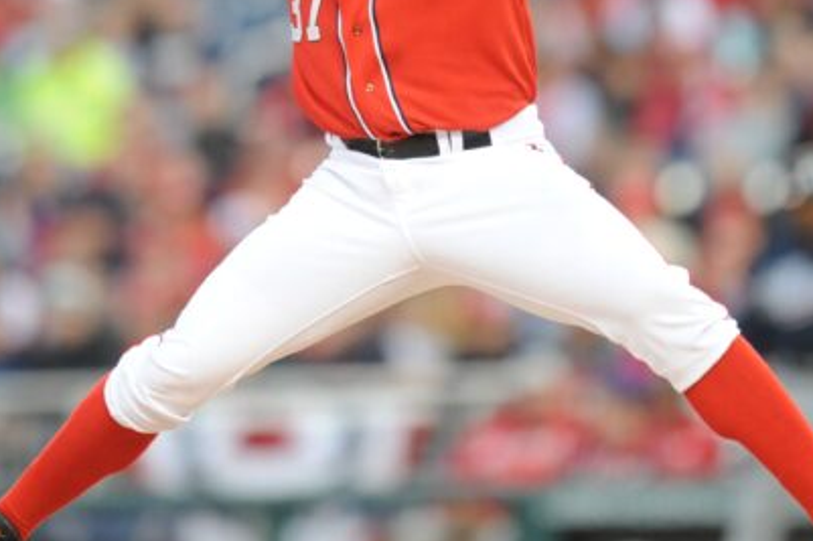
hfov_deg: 2.7
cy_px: 140
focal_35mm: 766
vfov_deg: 1.8
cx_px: 444
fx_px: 17291
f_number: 2.8
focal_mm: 400
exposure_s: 1/2000
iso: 2500
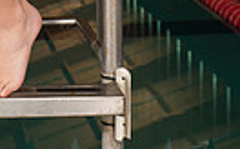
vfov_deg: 7.3
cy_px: -209
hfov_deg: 12.4
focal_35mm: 167
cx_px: 9
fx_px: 1090
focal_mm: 48
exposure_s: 1/250
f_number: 7.1
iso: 800
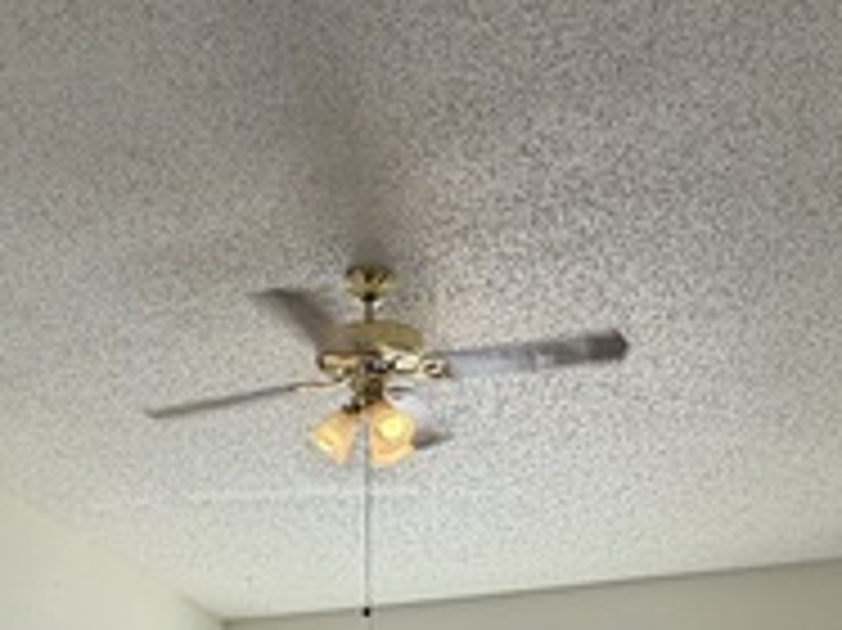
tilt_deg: +0.7
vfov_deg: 25.3
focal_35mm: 50
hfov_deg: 37.5
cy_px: 806
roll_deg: +0.2
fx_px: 1215
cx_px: 232
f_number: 2.2
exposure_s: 1/120
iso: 64
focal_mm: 2.22
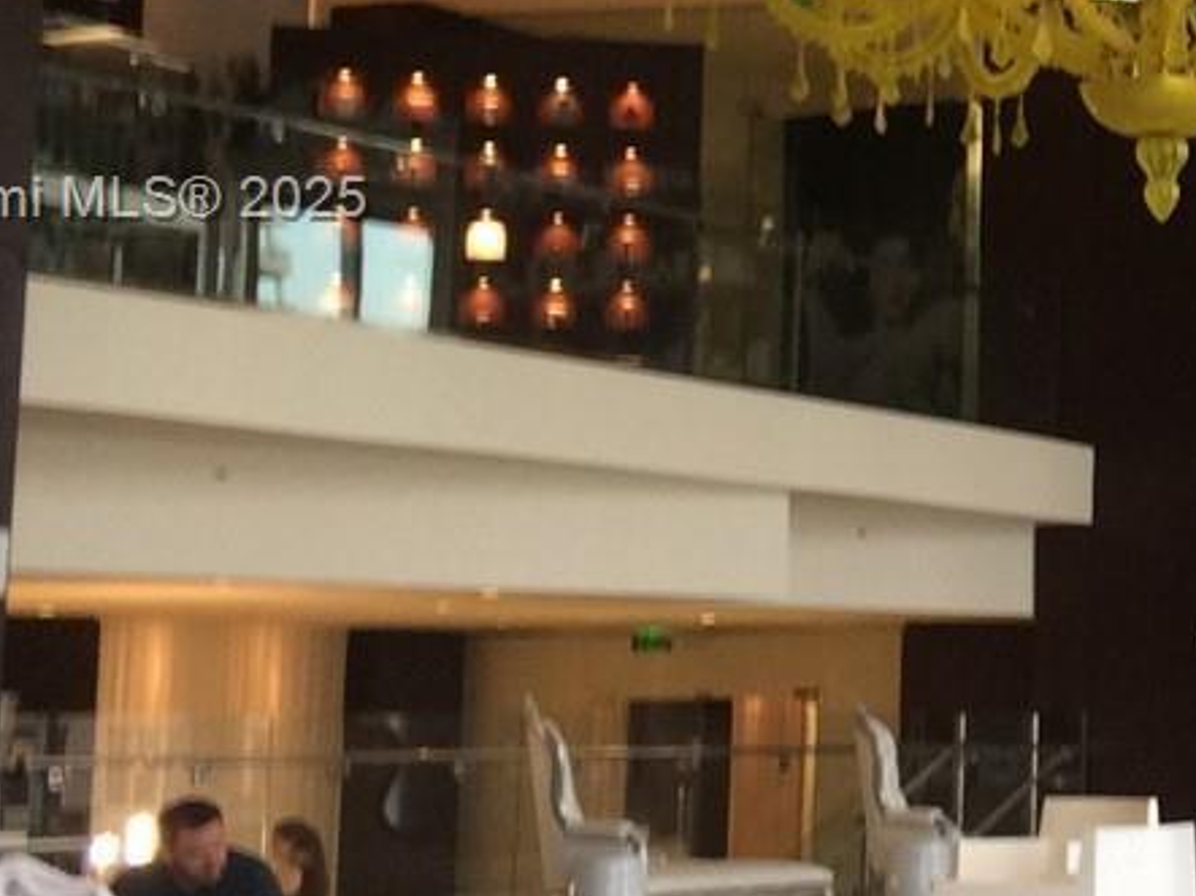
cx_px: 1667
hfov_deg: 17.3
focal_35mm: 105
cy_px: 203
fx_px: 3626
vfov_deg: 14.0
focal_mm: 4.15
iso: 80
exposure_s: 1/30
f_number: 2.2
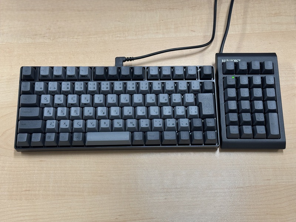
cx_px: 148
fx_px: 410
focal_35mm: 48
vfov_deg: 30.3
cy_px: 111
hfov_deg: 39.7
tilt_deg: -68.1
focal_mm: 6.76
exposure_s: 1/50
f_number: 1.78
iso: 100
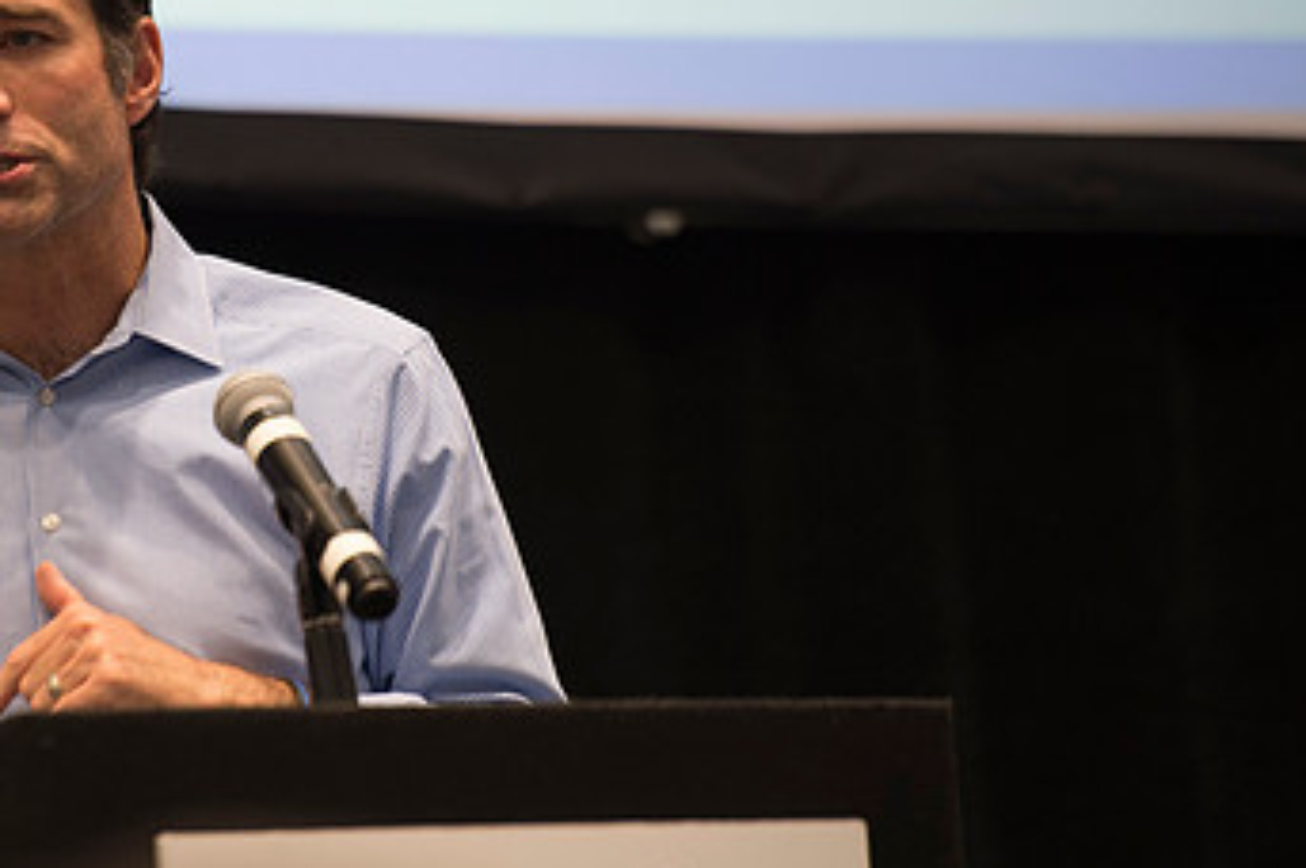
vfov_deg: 4.1
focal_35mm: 338
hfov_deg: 6.1
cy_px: 331
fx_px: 12250
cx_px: 282
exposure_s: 1/160
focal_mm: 200
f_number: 2.8
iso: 1250
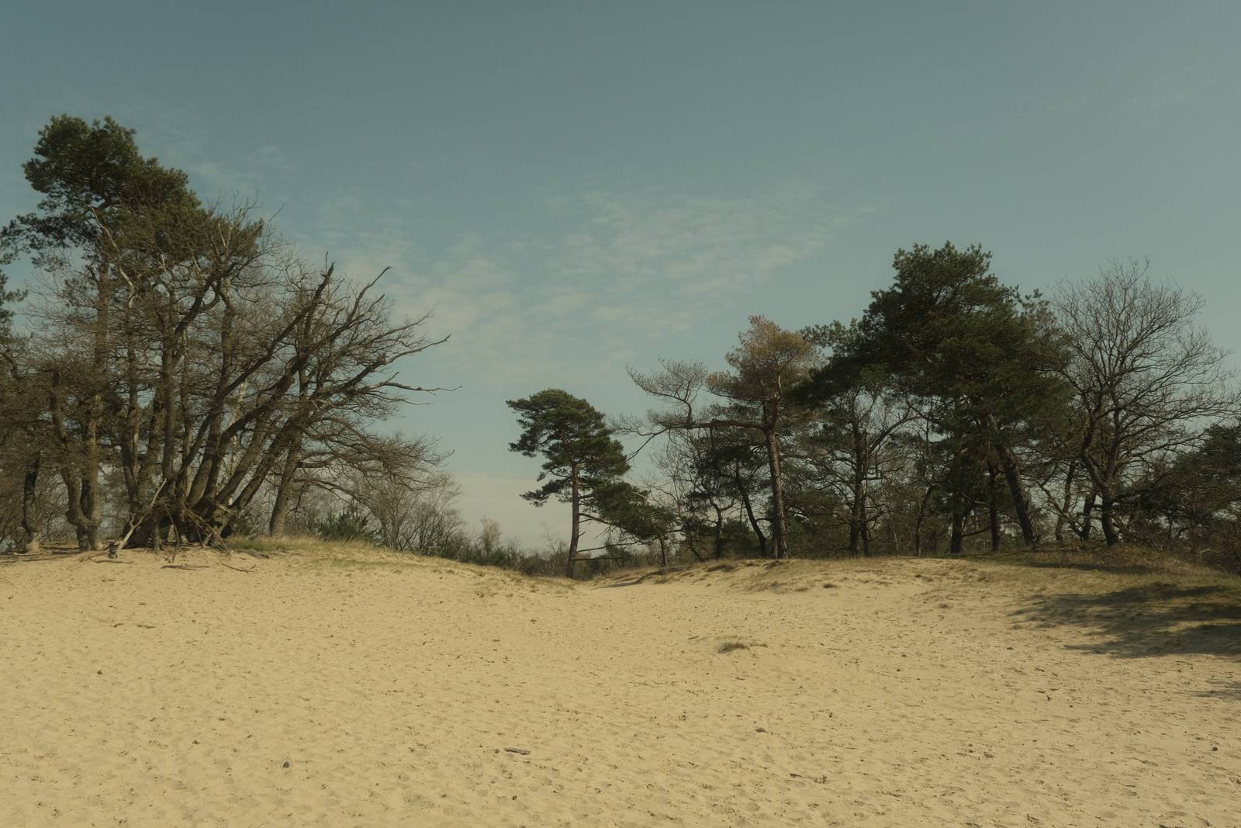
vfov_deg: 43.6
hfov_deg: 61.9
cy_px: 414
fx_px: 1034
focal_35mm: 30
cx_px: 620
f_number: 10
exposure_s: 1/1250
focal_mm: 20.2
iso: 640
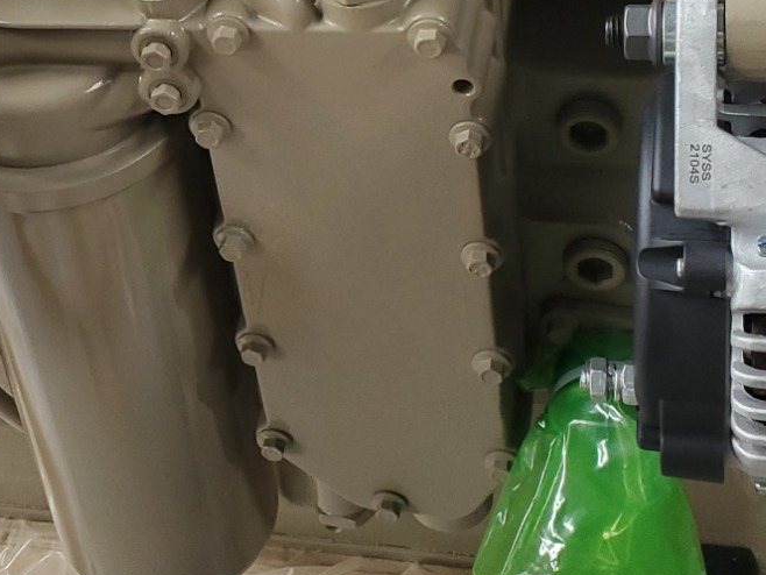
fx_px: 1749
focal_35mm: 79
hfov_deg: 24.3
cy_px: -29
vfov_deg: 18.1
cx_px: 161
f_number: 2.4
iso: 200
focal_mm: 4.3
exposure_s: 1/100
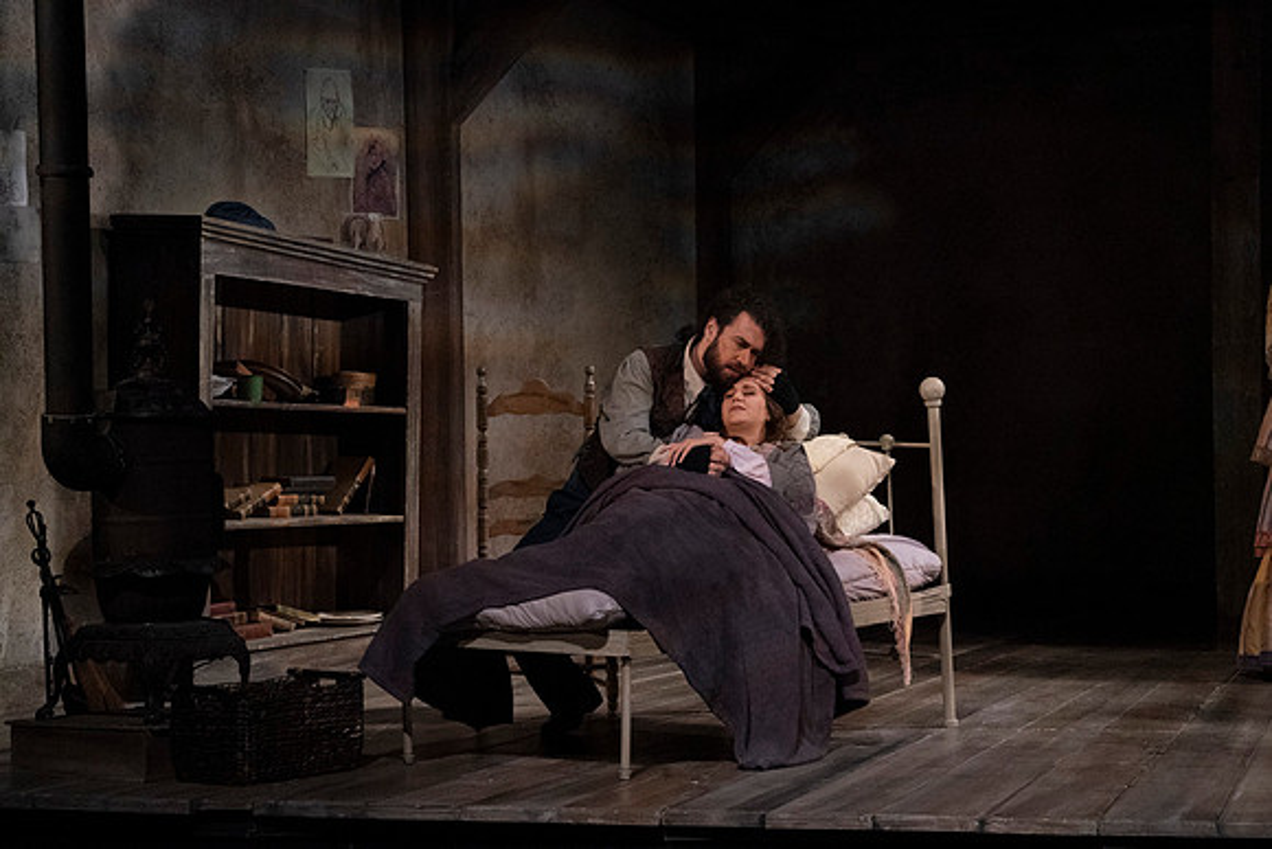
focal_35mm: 200
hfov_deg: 10.3
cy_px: 424
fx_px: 7068
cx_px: 636
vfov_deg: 6.9
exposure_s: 1/320
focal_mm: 200
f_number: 13
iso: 16000
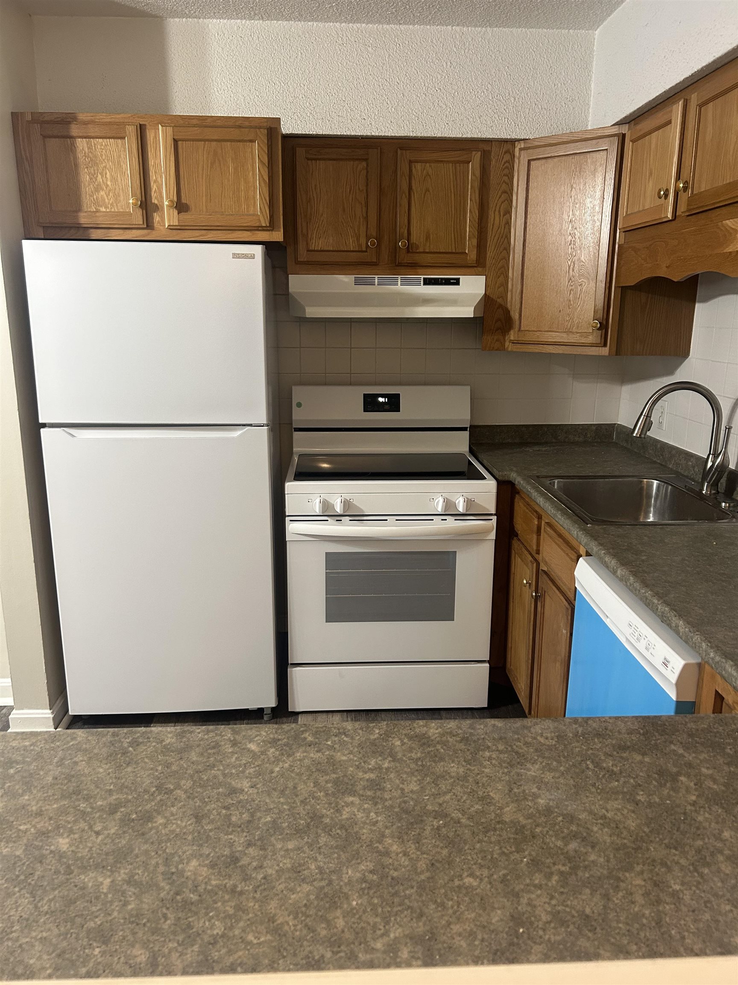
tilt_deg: -14.0
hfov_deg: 53.1
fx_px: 739
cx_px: 369
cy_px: 492
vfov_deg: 67.3
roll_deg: -0.6
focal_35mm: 26
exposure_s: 1/60
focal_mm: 5.7
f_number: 1.5
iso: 200
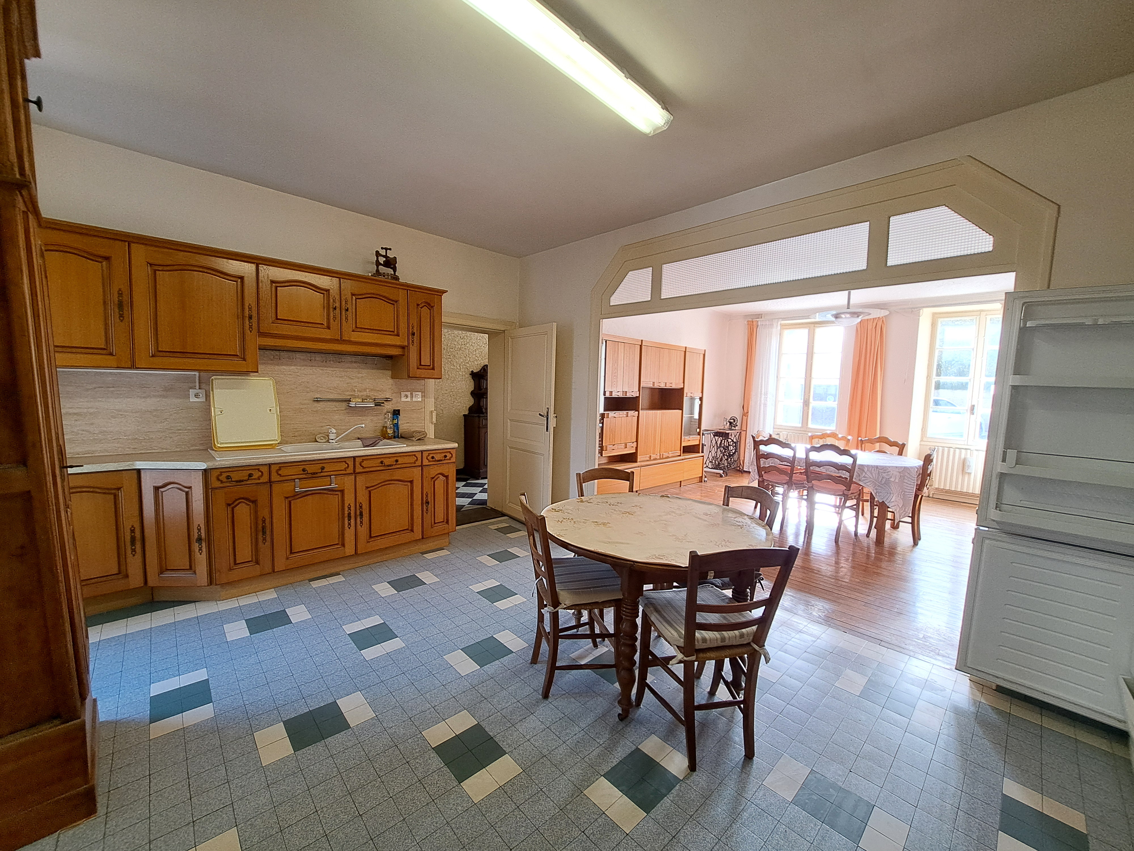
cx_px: 567
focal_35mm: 13
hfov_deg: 106.2
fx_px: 426
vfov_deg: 89.9
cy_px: 426
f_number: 2.2
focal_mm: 1.74
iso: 50
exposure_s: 1/50
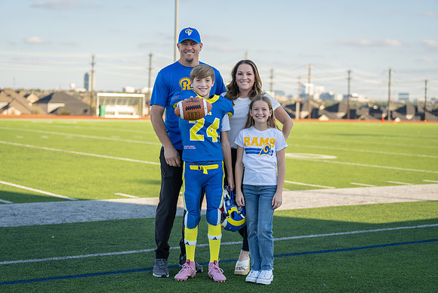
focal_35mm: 70
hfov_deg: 28.8
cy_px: 146
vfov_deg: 19.5
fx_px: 852
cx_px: 219
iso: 100
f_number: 2.8
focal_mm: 70
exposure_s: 1/500
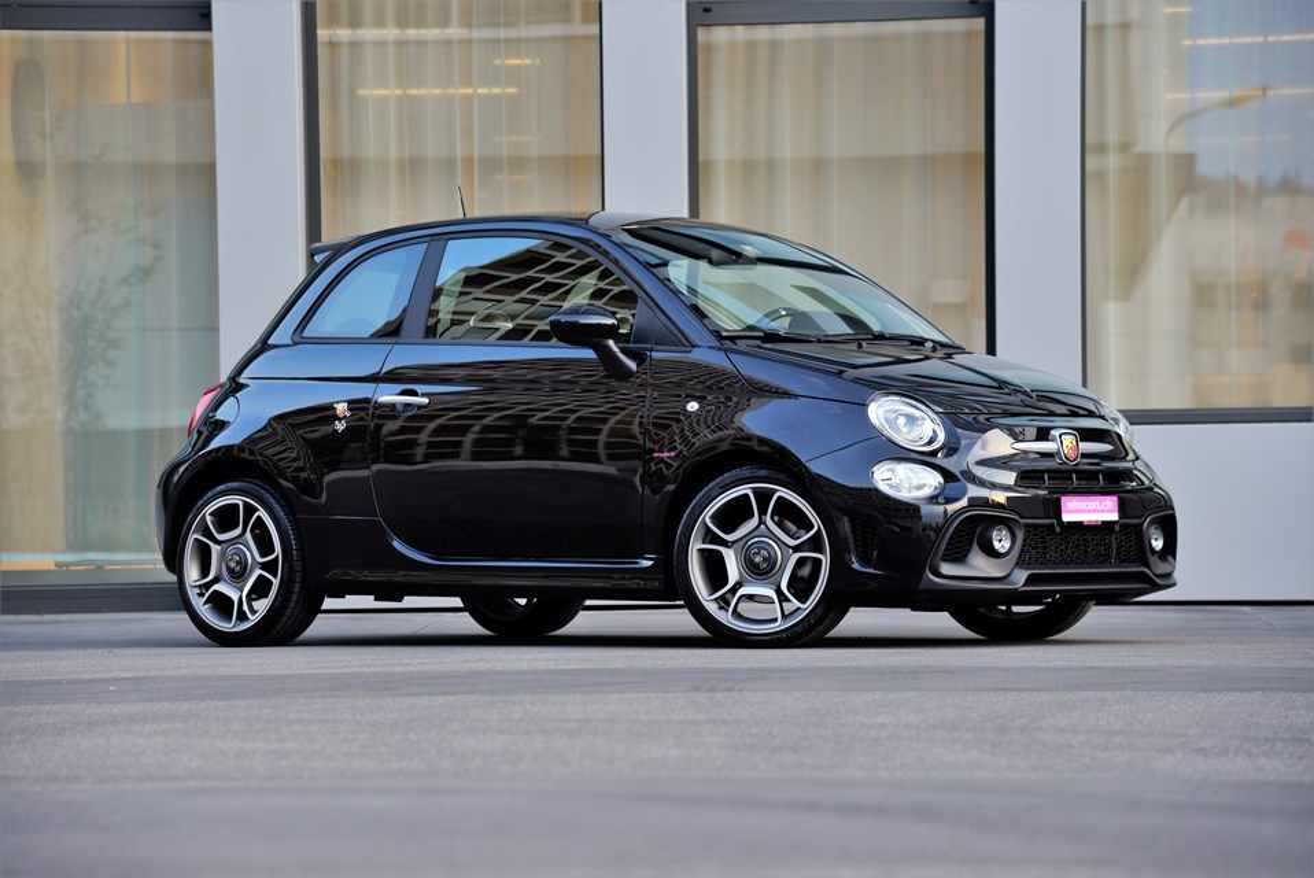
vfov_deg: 11.4
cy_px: 439
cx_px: 657
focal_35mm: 120
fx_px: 4382
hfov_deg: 17.1
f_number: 5
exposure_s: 1/100
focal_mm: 120
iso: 400
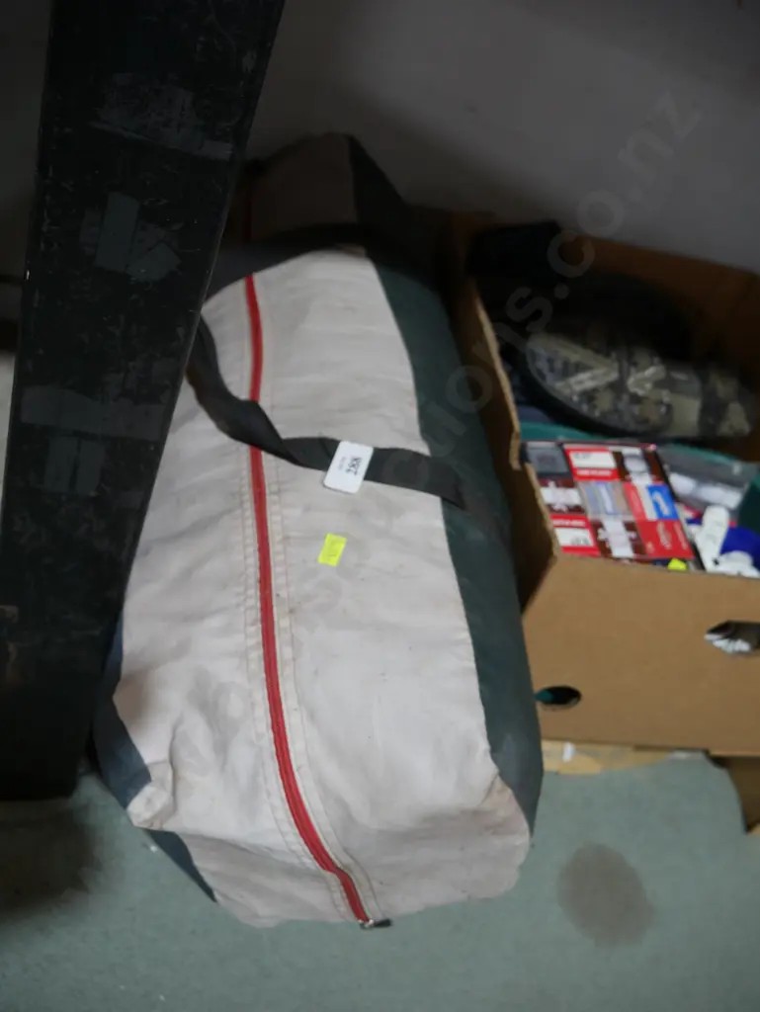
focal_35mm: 28
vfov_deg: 63.4
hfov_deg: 49.8
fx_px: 819
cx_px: 380
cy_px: 506
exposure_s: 1/60
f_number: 3.5
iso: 320
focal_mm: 14
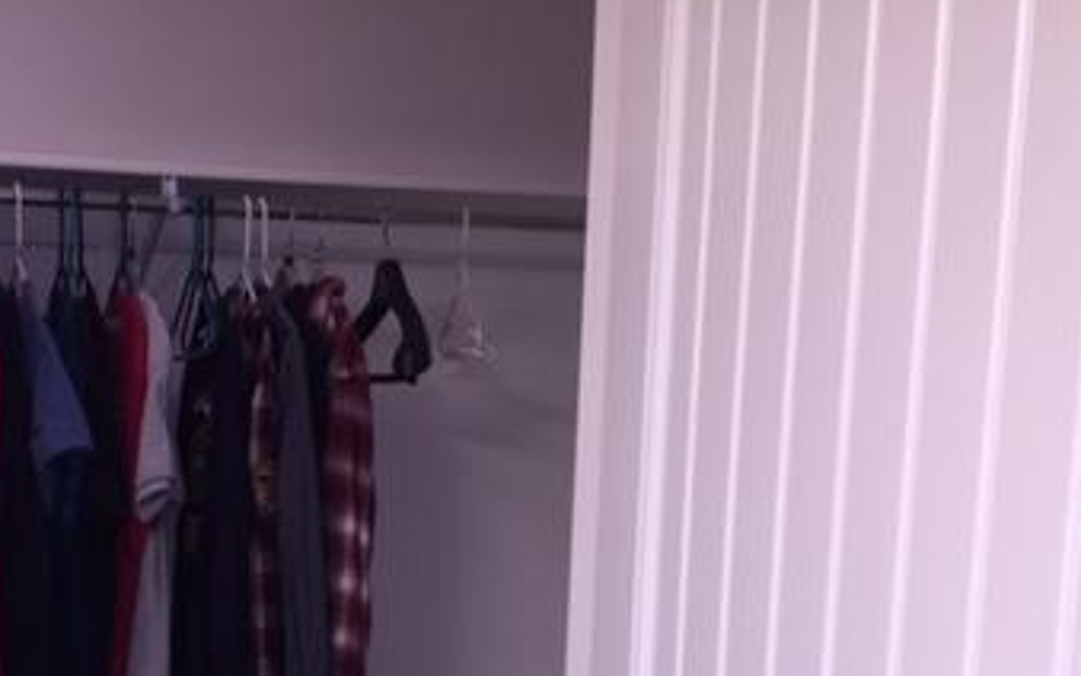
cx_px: 166
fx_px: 1709
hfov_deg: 33.7
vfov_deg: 21.2
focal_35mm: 58
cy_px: 756
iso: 32
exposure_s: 1/30
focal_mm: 4.15
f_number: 2.2
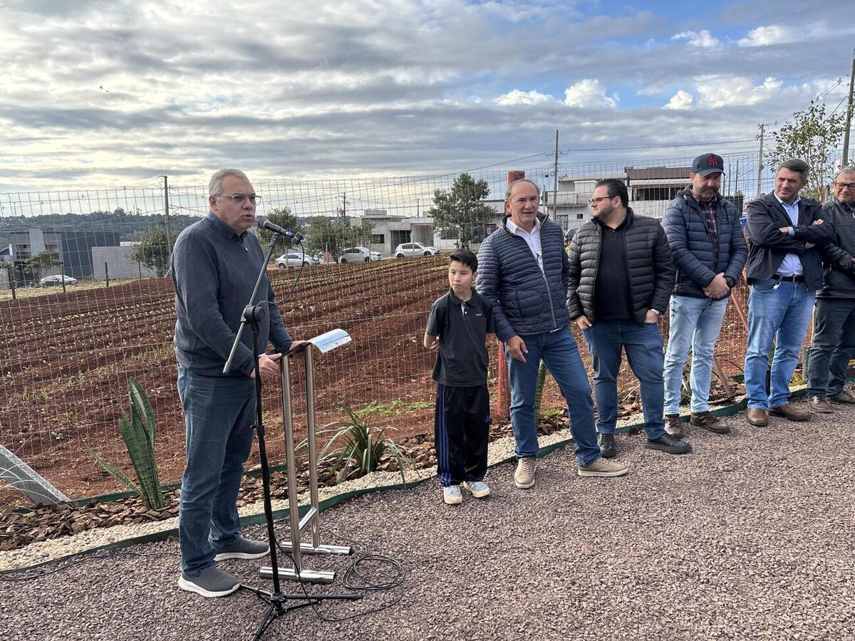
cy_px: 320
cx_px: 428
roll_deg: +0.3
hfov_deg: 67.3
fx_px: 642
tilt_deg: -8.5
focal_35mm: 26
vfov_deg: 53.1
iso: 50
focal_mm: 5.96
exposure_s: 1/811
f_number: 1.6
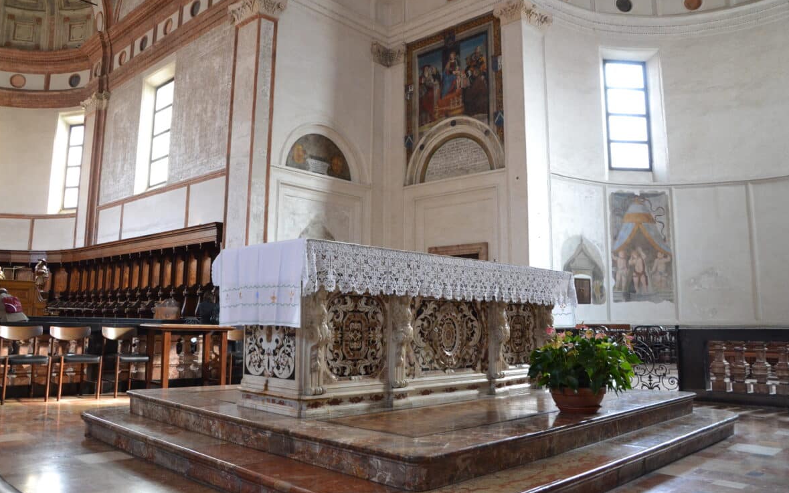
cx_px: 397
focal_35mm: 28
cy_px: 228
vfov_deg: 44.5
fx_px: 602
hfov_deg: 66.5
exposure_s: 1/15
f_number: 3.5
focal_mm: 18
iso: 1100
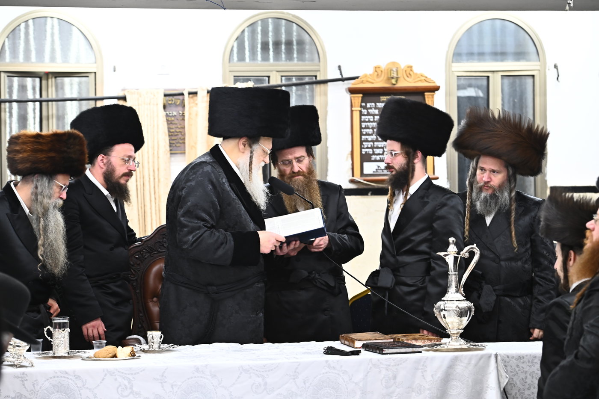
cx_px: 300
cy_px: 200
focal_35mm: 105
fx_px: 1747
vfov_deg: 13.0
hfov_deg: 19.5
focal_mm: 105
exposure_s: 1/200
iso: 1600
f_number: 5
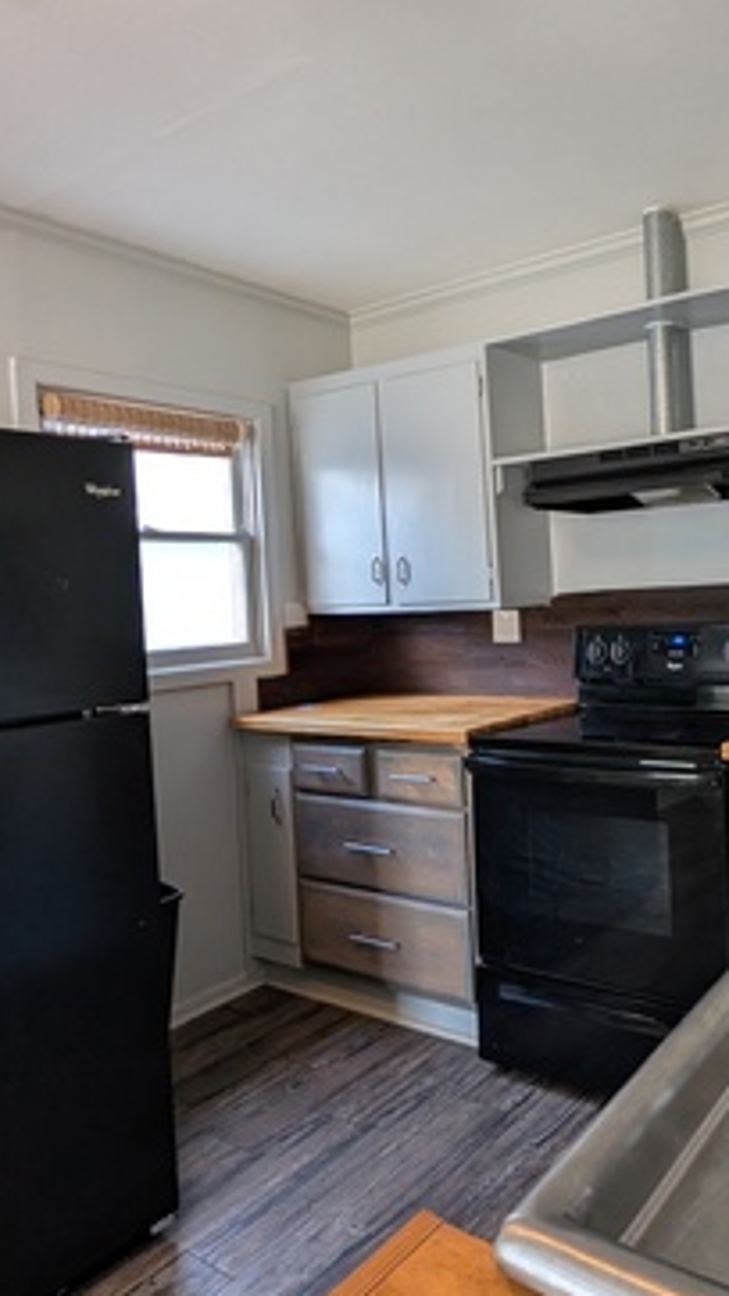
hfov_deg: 46.2
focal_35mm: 23
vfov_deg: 78.6
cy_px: 596
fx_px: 791
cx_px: 611
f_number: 1.7
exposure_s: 1/60
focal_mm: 2.02
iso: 118
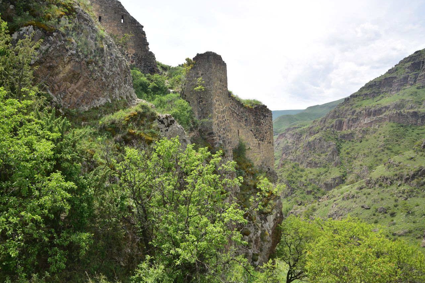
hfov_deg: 38.9
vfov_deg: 26.5
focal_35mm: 51
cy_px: 141
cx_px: 210
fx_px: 602
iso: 100
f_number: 8
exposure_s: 1/125
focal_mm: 50
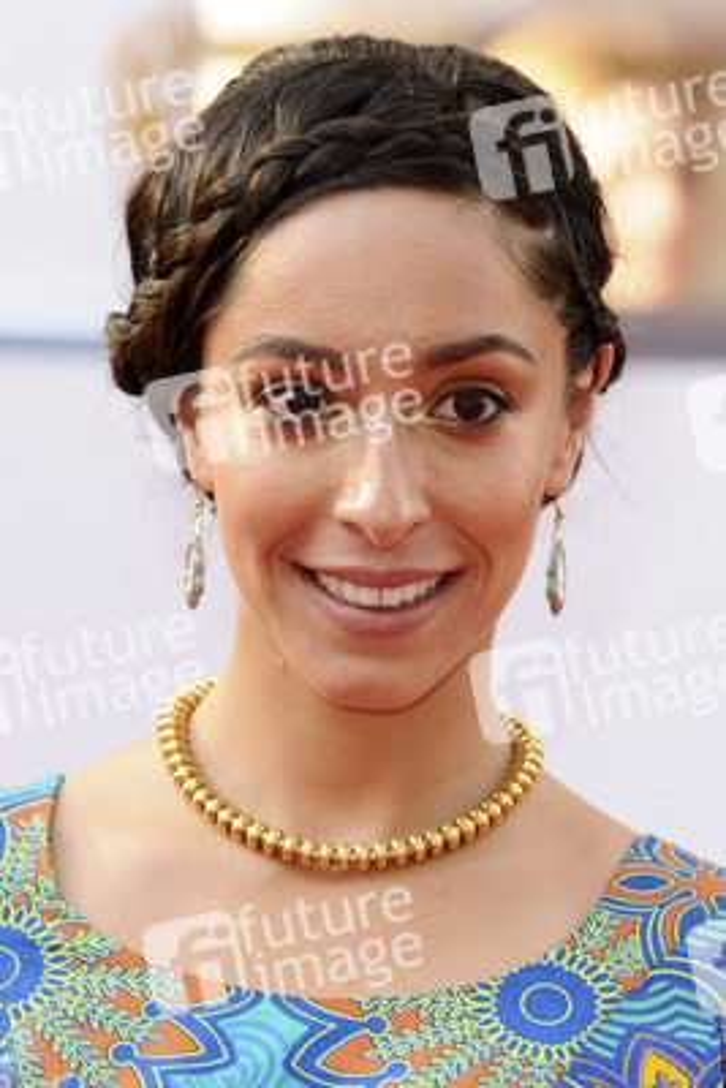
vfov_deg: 8.9
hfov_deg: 5.9
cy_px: 544
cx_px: 363
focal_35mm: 232
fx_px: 7026
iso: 320
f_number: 5
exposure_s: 1/250
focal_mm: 155
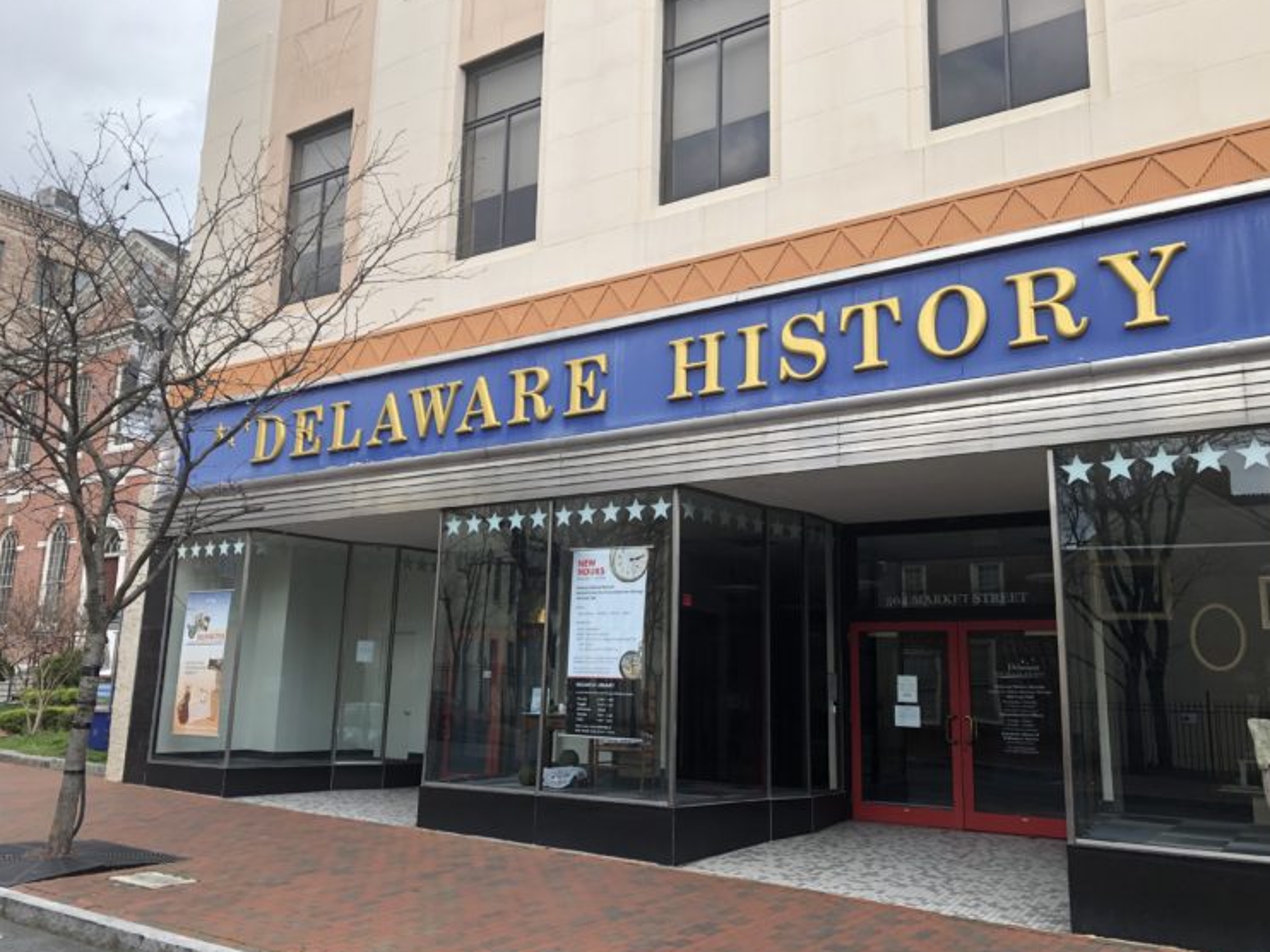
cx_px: 656
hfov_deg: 61.7
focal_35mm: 29
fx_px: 1064
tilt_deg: +8.9
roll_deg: -1.7
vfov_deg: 48.2
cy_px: 483
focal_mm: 3.99
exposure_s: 1/407
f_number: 1.8
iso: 20
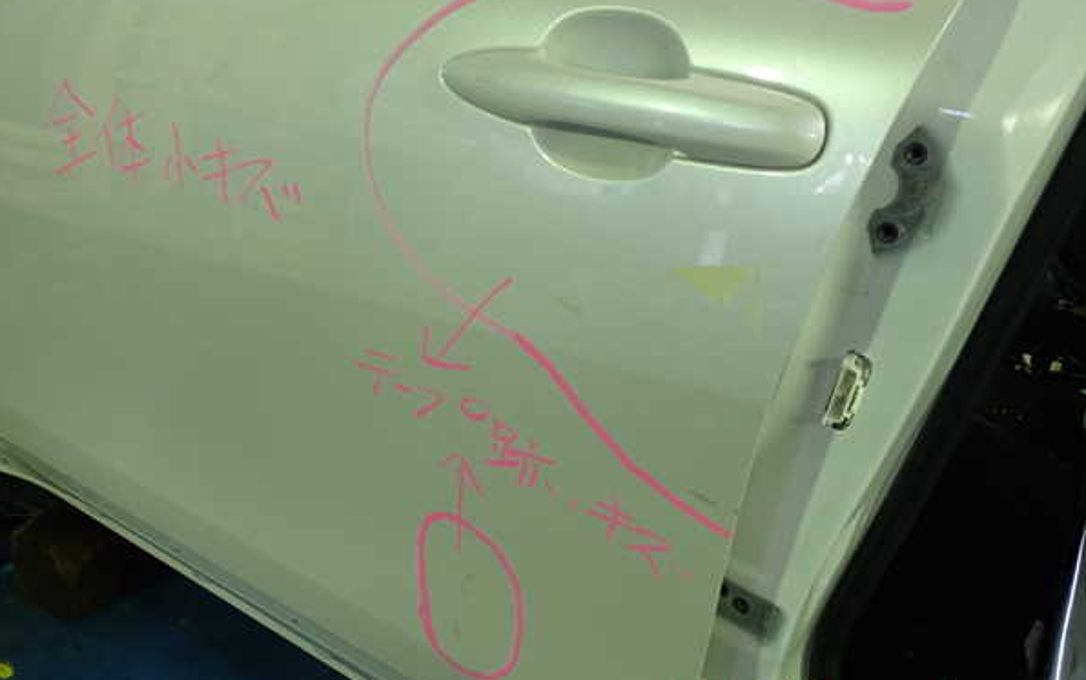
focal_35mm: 32
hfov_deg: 59.6
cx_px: 541
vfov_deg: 39.4
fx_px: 947
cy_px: 314
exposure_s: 1/30
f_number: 2.3
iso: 250
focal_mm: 5.4
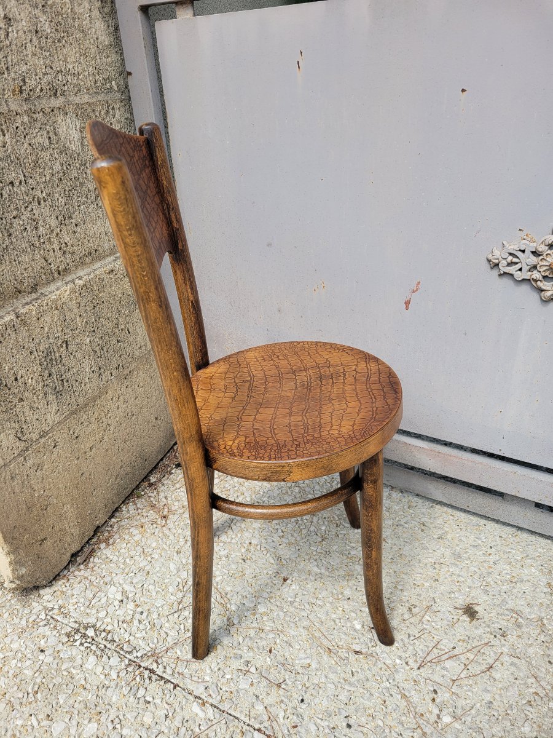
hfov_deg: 53.1
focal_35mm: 26
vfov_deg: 67.3
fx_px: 554
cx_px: 276
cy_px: 369
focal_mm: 5.4
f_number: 1.8
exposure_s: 1/1151
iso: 40
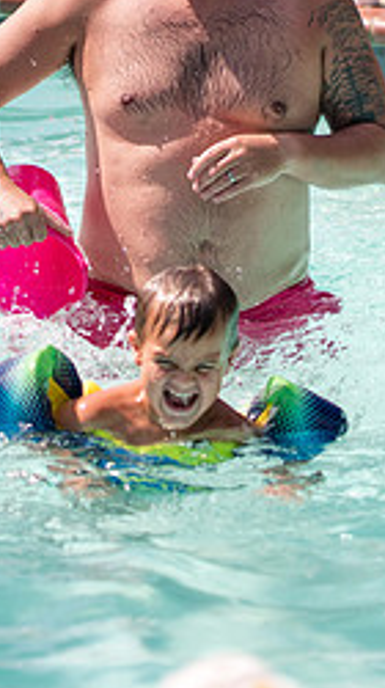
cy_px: 318
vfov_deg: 10.4
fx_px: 3770
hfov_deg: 5.8
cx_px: 226
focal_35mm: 207
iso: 200
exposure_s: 1/6400
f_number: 2.2
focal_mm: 85
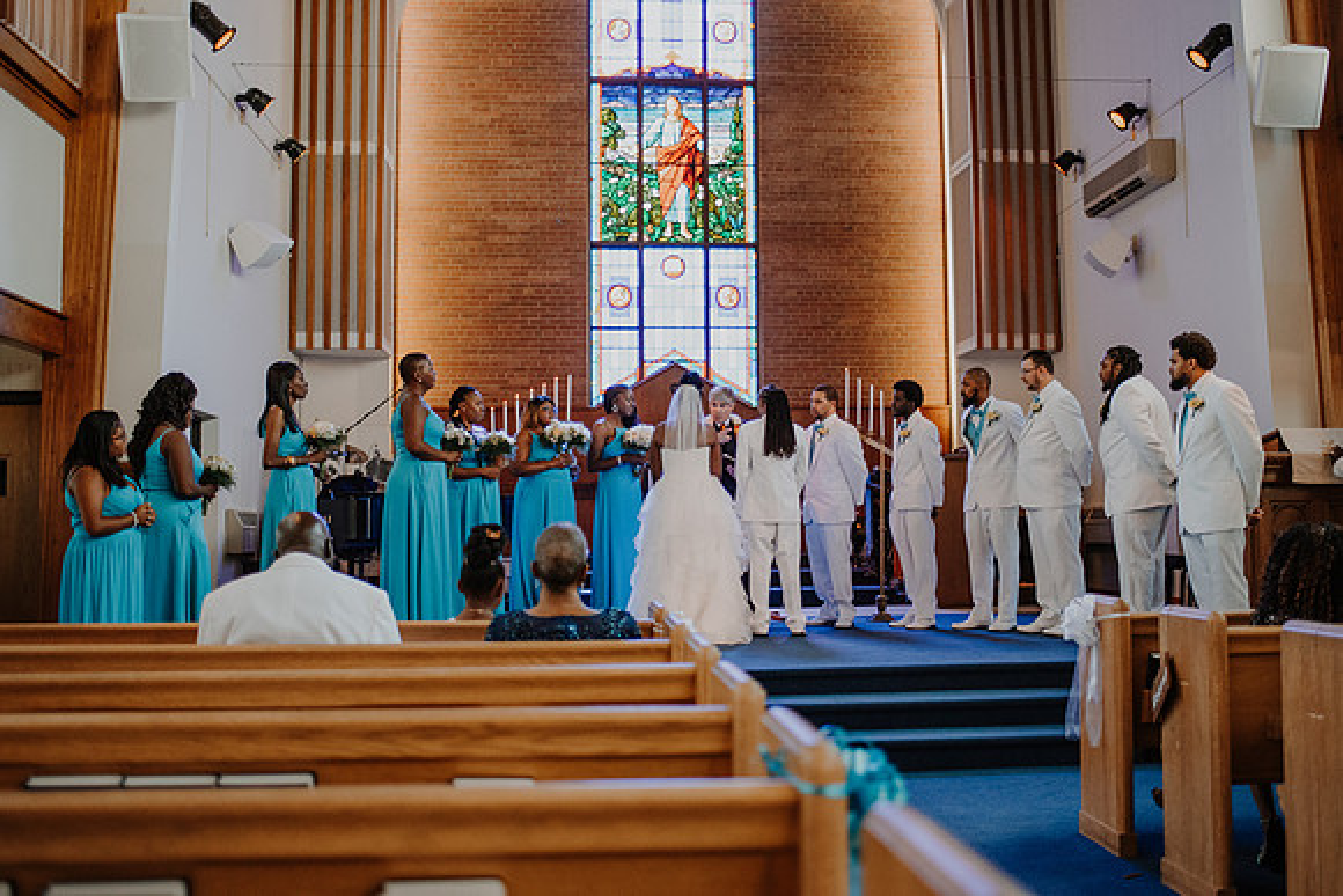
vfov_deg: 33.1
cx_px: 717
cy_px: 418
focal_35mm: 40
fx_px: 1506
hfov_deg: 48.0
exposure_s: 1/1250
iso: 1800
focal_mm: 35
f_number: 1.8
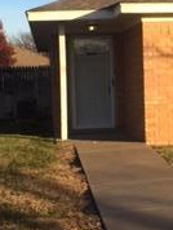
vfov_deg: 18.9
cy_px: 118
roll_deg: +1.9
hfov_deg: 13.9
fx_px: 691
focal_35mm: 104
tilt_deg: -2.7
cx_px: 204
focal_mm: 4.15
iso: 32
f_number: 2.2
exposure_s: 1/920
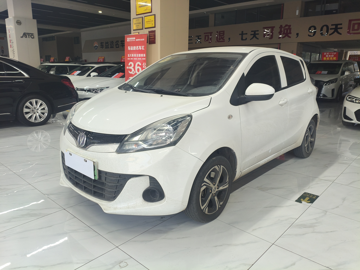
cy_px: 135
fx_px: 270
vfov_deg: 53.1
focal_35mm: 26
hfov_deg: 67.3
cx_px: 180
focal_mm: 4.94
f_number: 1.5
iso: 125
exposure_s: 1/100
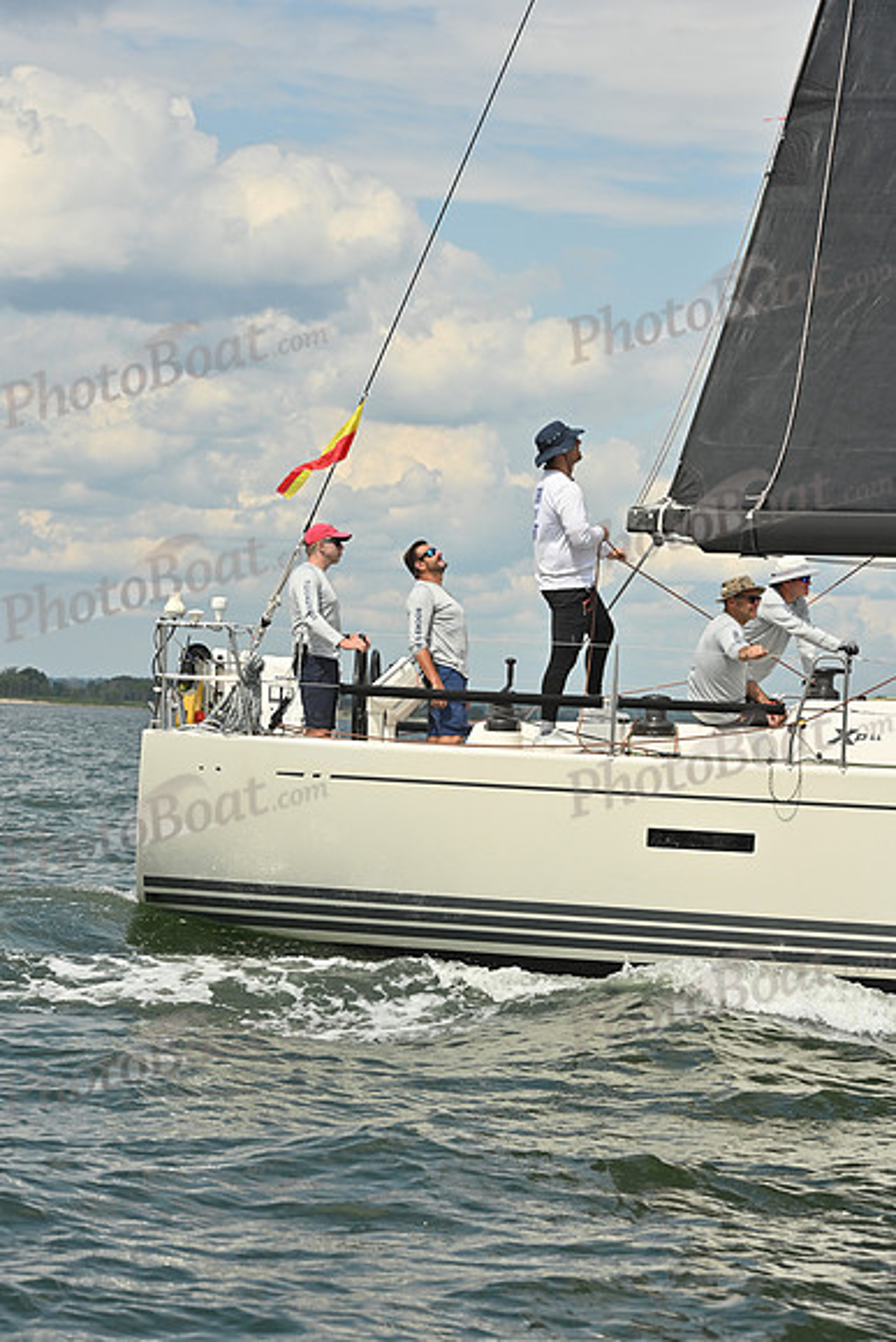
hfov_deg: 13.0
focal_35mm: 105
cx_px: 448
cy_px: 671
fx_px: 3917
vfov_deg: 19.5
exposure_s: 1/1600
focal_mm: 105
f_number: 9
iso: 320
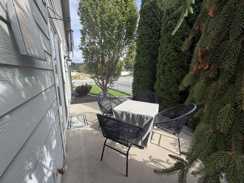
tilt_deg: -11.5
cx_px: 122
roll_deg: +0.4
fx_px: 99
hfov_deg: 102.1
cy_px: 92
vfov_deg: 85.7
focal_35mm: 14
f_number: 2.2
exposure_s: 1/540
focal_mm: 2.22
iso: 40
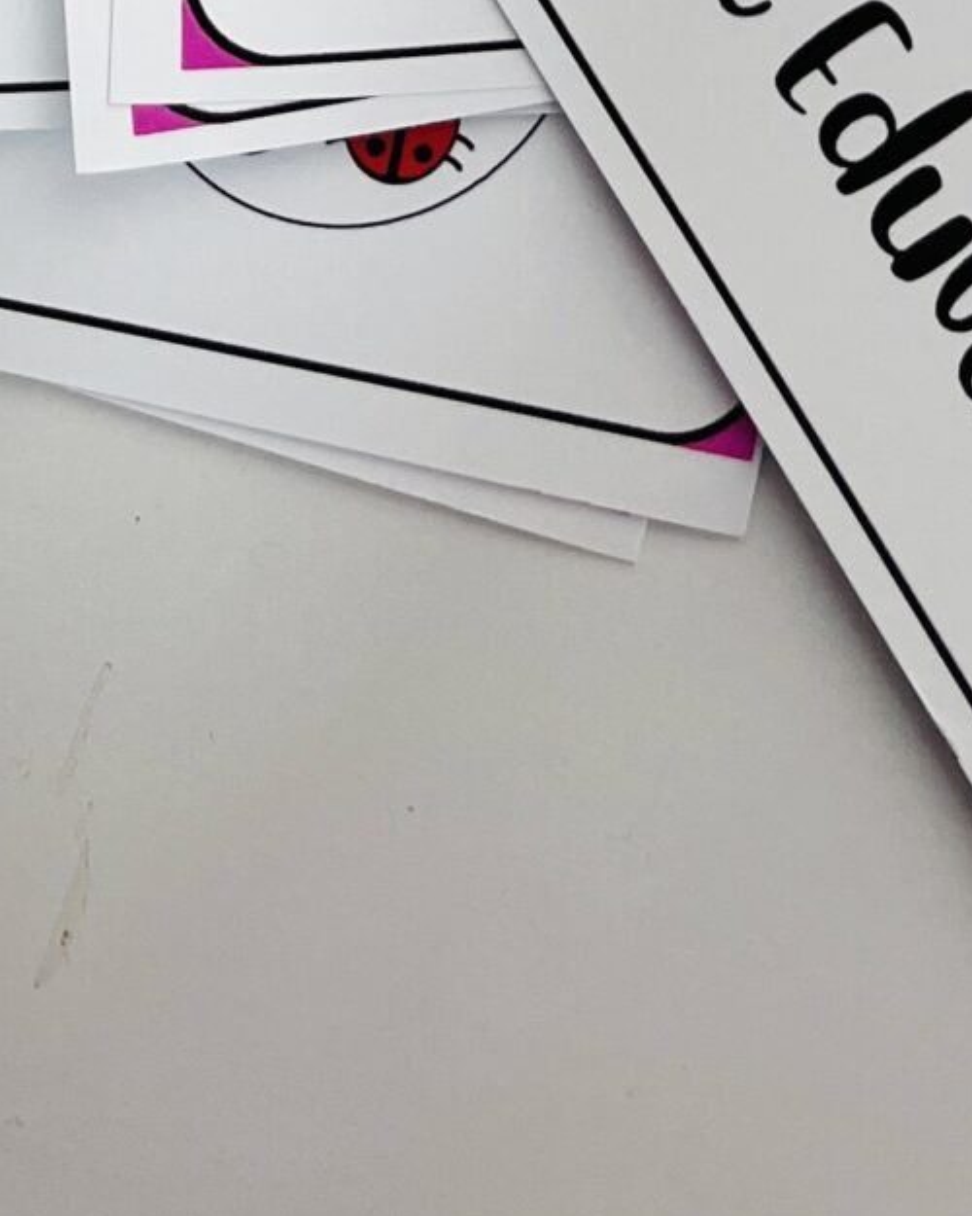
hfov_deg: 14.5
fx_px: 3740
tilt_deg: -63.5
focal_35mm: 104
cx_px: 1011
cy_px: -1218
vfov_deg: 15.0
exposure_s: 1/120
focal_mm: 5.1
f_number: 1.6
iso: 80
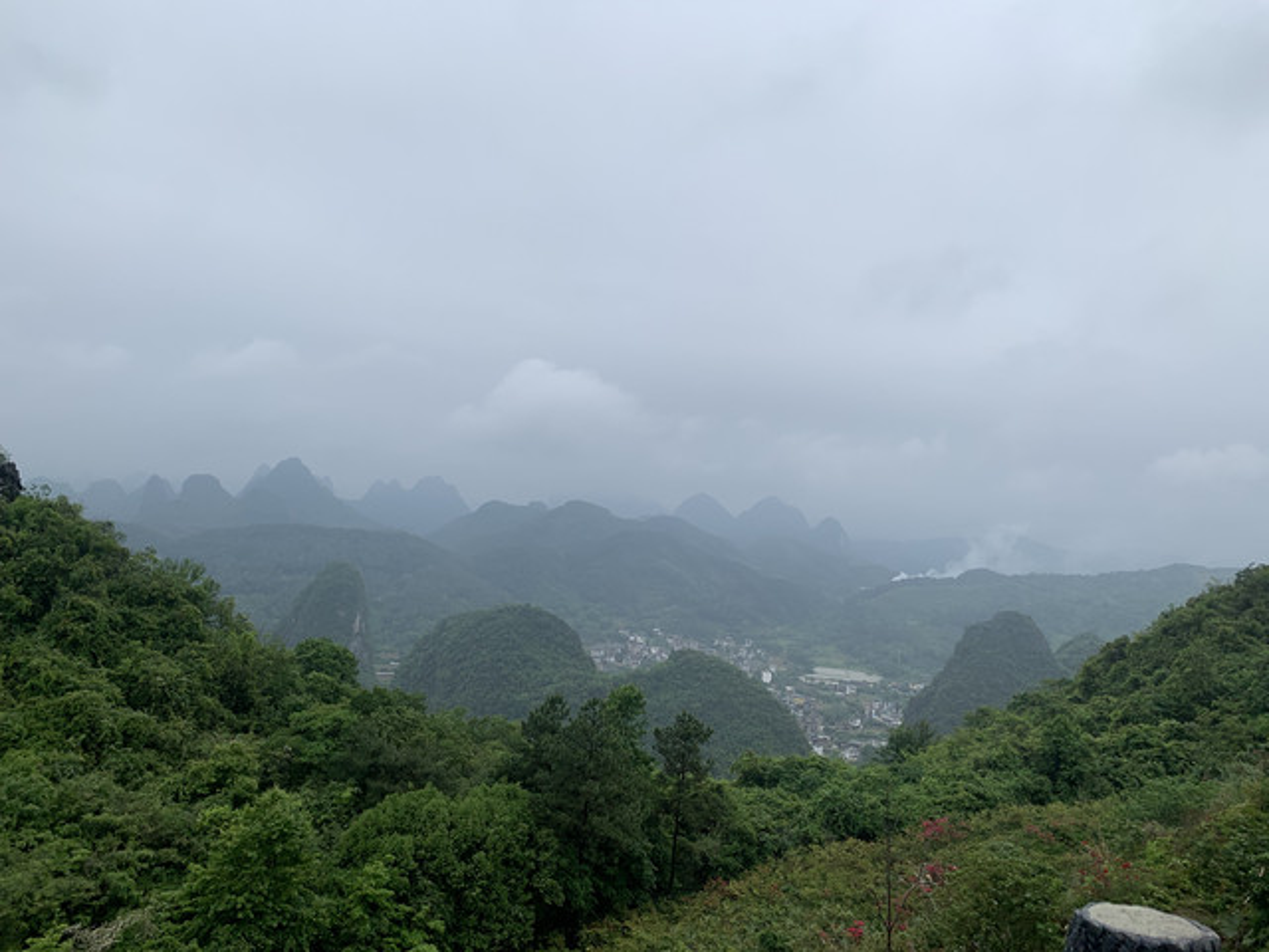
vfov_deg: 53.1
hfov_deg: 67.3
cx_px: 634
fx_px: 953
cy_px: 476
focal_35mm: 26
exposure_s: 1/3086
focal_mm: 4.25
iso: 25
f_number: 1.8
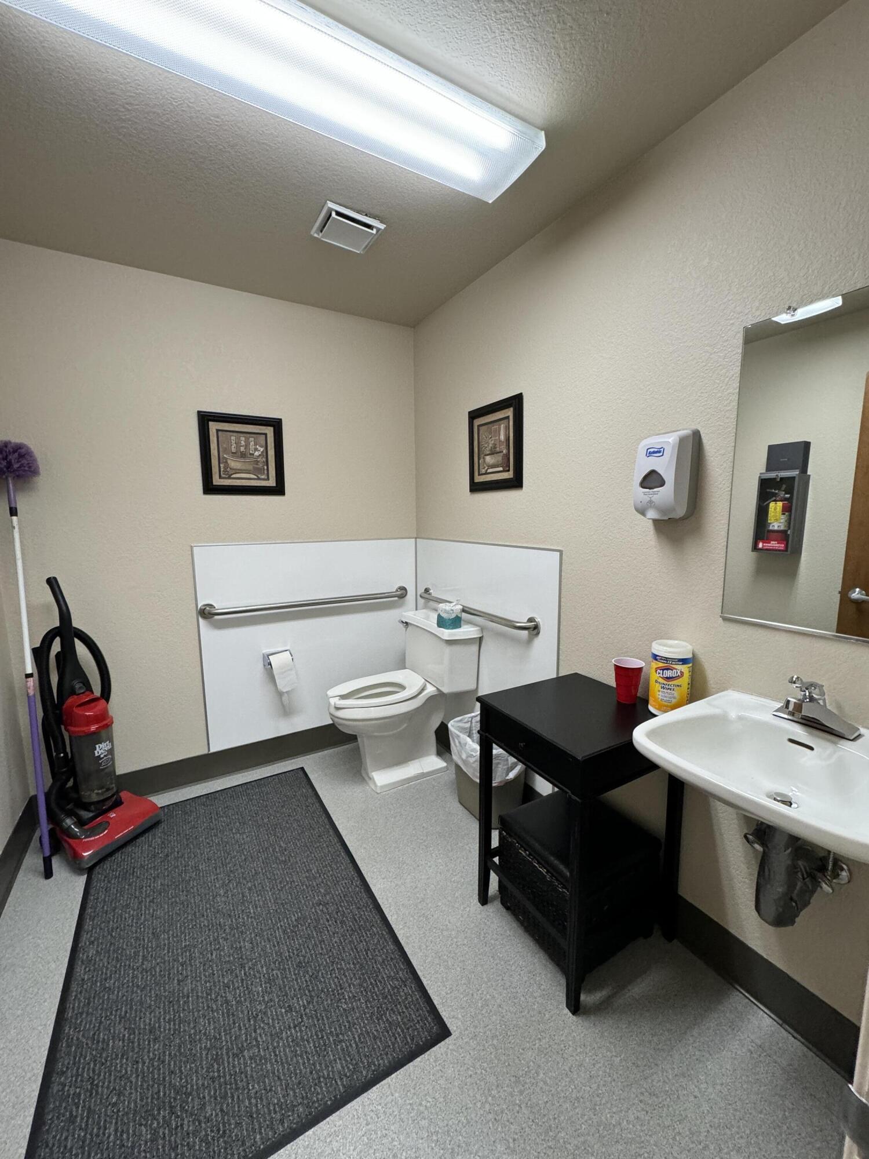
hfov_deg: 85.7
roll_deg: +0.4
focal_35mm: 14
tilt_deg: -8.7
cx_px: 434
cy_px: 580
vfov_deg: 102.1
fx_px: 469
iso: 250
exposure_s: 1/120
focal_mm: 2.22
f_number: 2.2
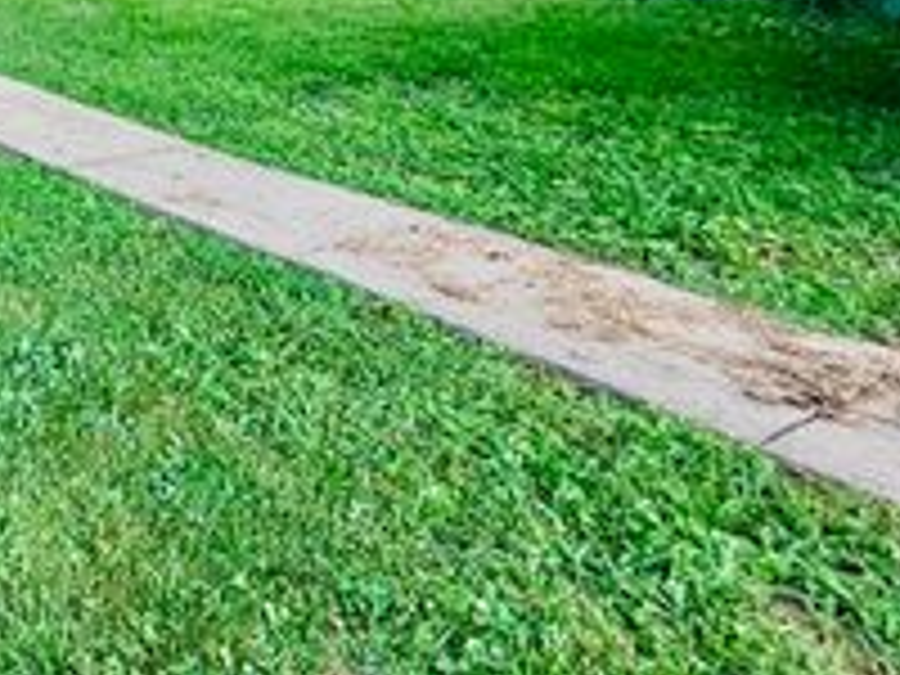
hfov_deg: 37.9
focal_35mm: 35
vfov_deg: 32.5
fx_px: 910
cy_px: -164
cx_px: -202
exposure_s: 1/502
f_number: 2.2
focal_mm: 2.22
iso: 40
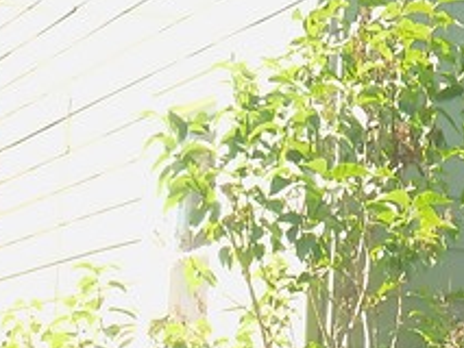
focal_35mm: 120
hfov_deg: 15.9
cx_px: 525
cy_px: 111
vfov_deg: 12.3
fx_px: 1609
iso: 125
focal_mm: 4.5
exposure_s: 1/160
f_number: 3.7
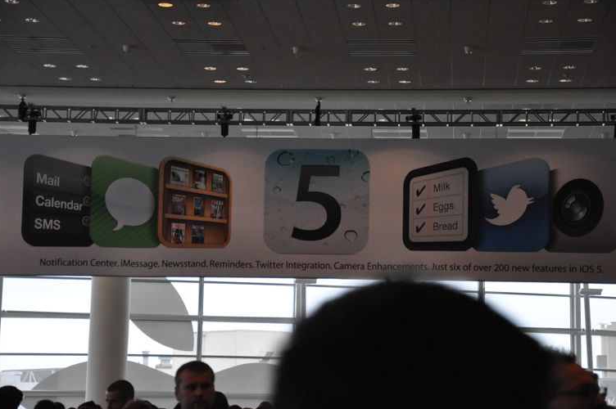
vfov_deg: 13.7
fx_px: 1710
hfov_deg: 20.4
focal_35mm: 100
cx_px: 306
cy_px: 204
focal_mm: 66
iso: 1600
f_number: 5.3
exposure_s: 1/640
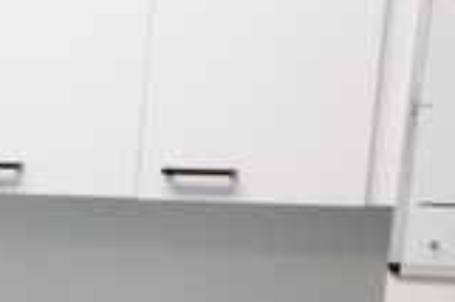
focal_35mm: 174
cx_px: -585
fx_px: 2197
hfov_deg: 10.4
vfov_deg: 7.7
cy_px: 495
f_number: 2.8
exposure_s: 1/60
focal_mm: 35
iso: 640
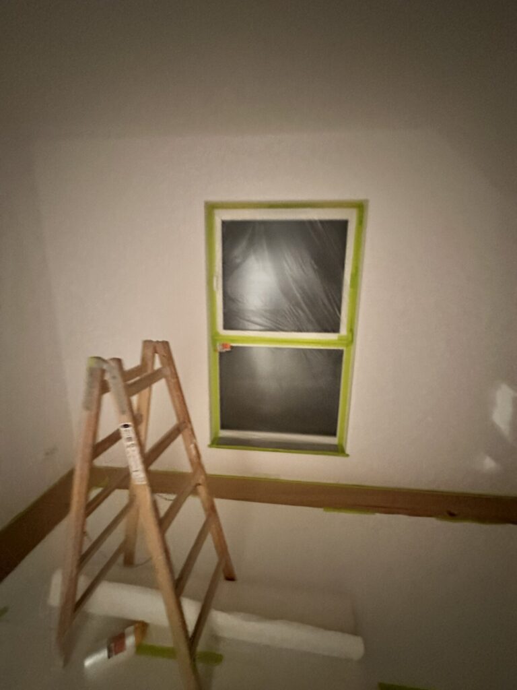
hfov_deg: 85.7
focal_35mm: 14
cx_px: 258
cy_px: 345
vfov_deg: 102.1
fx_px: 279
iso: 1250
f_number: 2.2
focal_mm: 2.22
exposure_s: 1/25
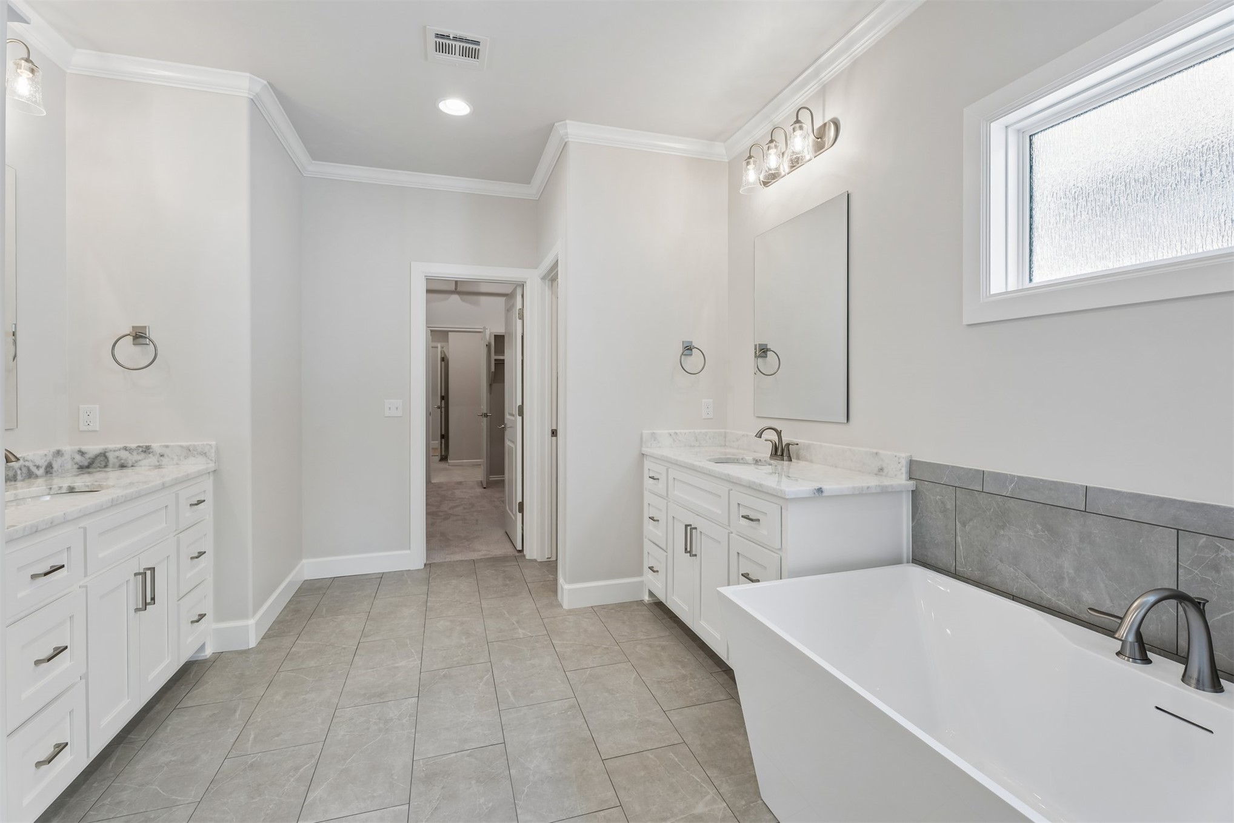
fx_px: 548
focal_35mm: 16
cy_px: 412
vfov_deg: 73.7
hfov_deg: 96.7
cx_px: 617
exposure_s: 1/25
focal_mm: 16
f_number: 9
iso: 200
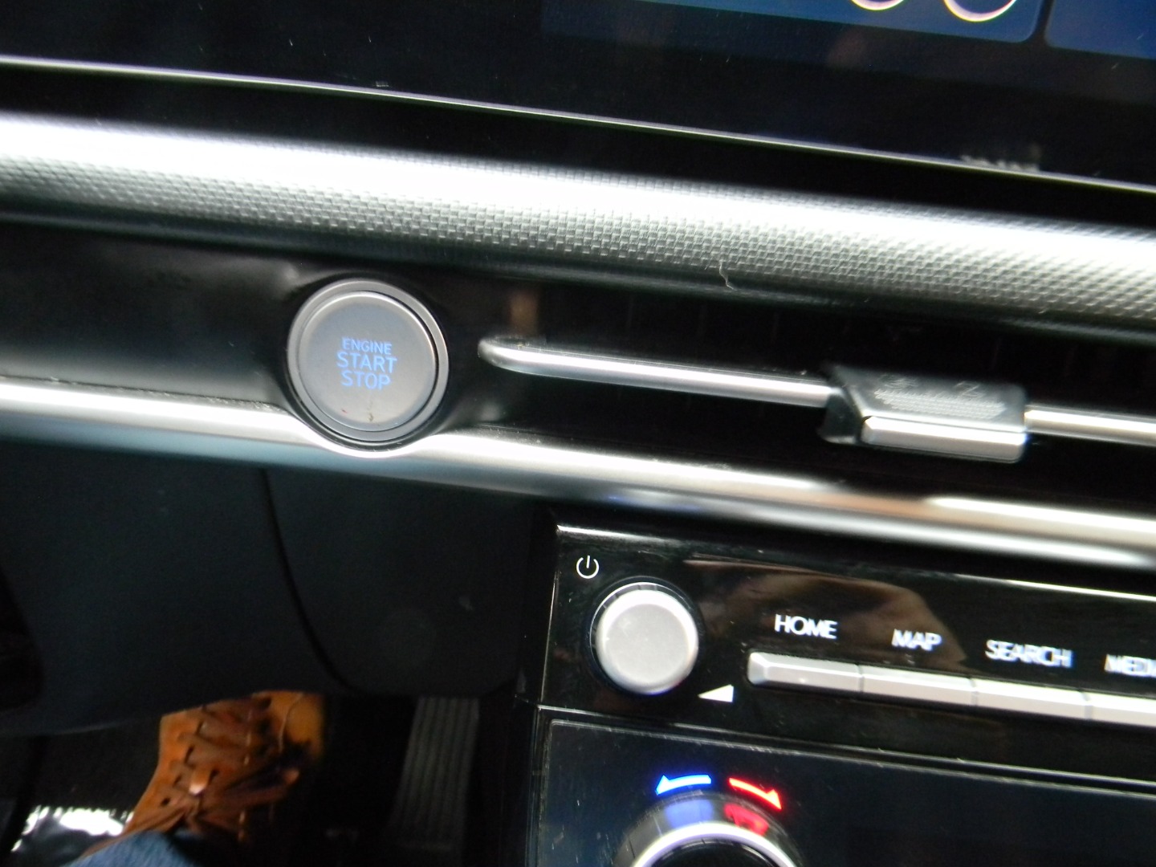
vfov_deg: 49.7
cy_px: 434
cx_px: 578
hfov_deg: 63.4
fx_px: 935
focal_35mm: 28
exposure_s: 1/14.2
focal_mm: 5
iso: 400
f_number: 3.5
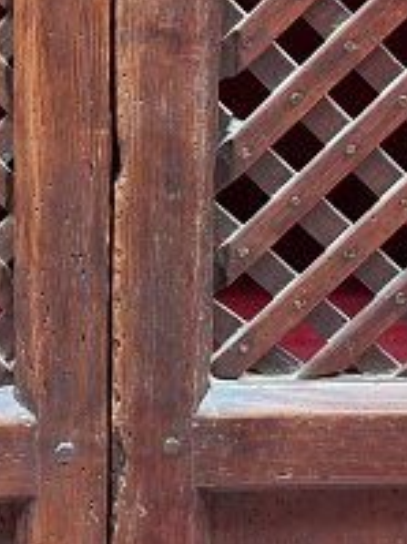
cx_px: 167
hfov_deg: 10.7
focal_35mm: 139
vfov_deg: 13.8
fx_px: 2181
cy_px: -101
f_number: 1.8
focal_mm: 5.54
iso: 320
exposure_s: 1/50
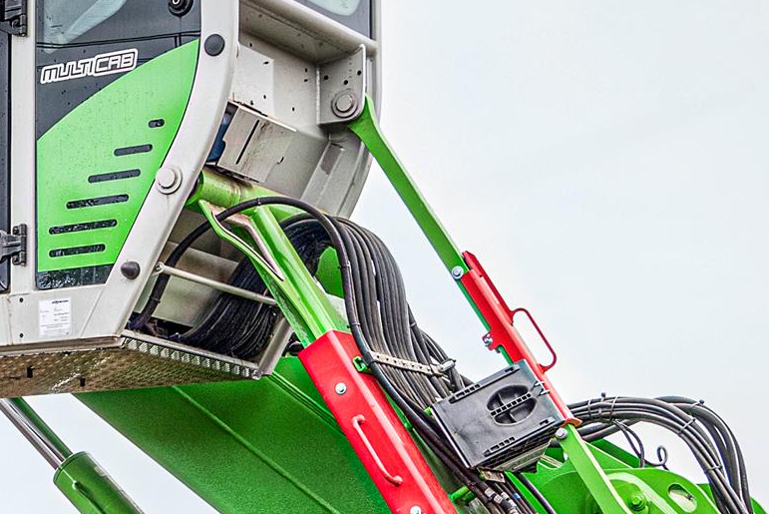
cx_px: -289
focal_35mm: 130
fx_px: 2778
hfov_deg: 14.9
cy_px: 419
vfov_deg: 10.5
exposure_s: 1/125
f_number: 8
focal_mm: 31
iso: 200
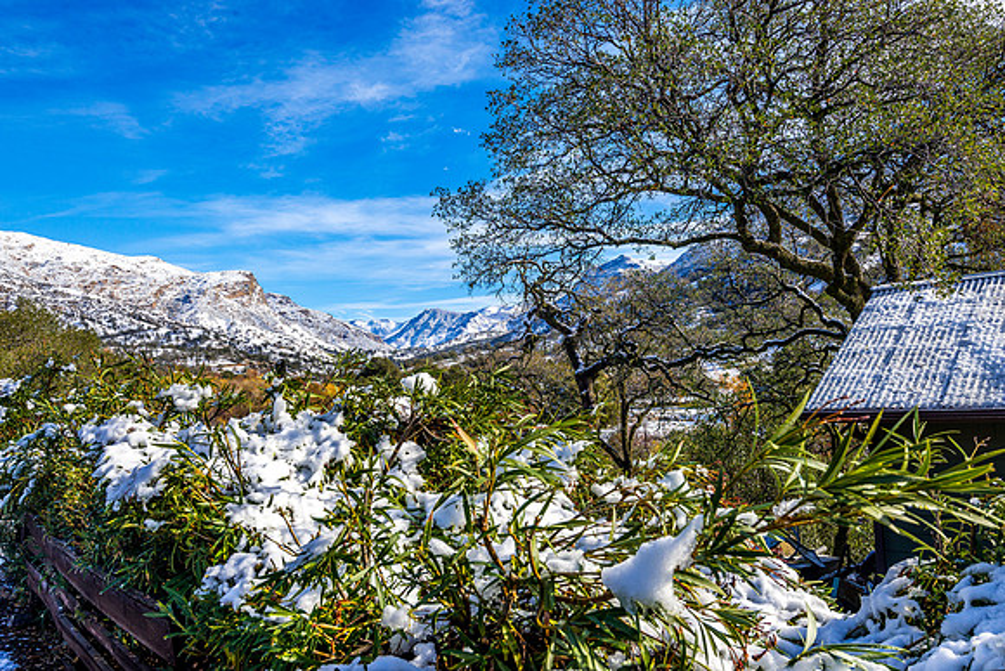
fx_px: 698
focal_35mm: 25
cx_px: 502
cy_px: 336
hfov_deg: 71.5
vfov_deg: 51.3
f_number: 10
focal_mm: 25
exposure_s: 1/100
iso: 200
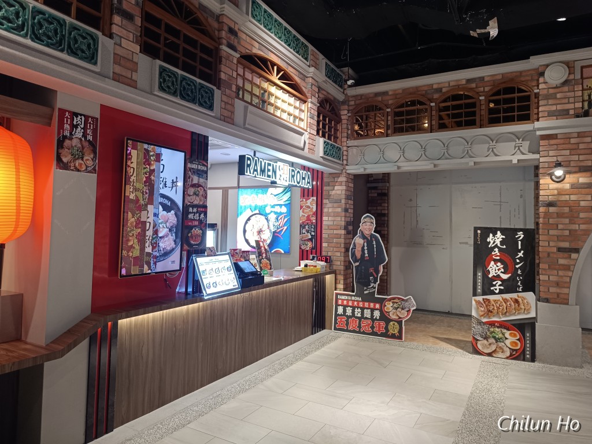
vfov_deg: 78.1
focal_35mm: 16
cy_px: 222
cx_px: 296
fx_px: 274
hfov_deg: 94.5
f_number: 1.65
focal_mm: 6.14
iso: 1013
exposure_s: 1/60
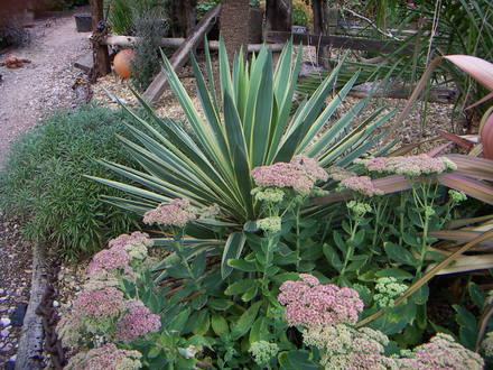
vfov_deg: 39.7
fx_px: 513
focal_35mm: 36
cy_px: 185
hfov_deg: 51.4
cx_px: 246
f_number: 2.8
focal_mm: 4.7
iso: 50
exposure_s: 1/125
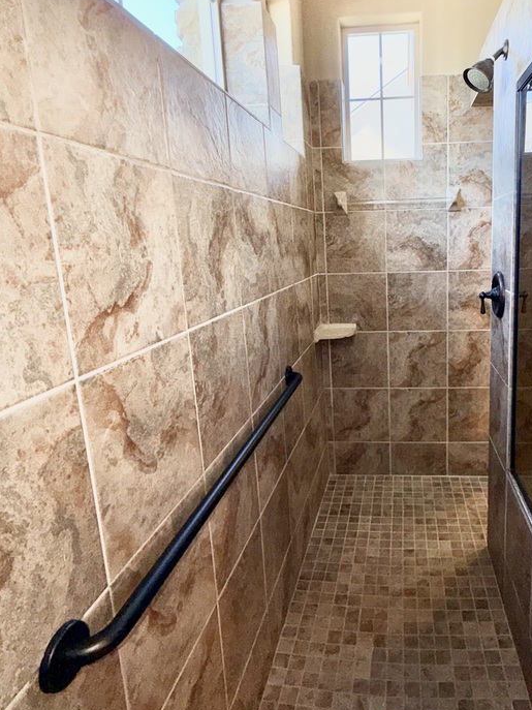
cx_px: 367
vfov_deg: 76.2
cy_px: 321
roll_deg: +1.7
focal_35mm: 22
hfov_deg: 59.2
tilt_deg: -10.1
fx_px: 451
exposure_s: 1/60
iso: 20
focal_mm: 2.22
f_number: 2.2
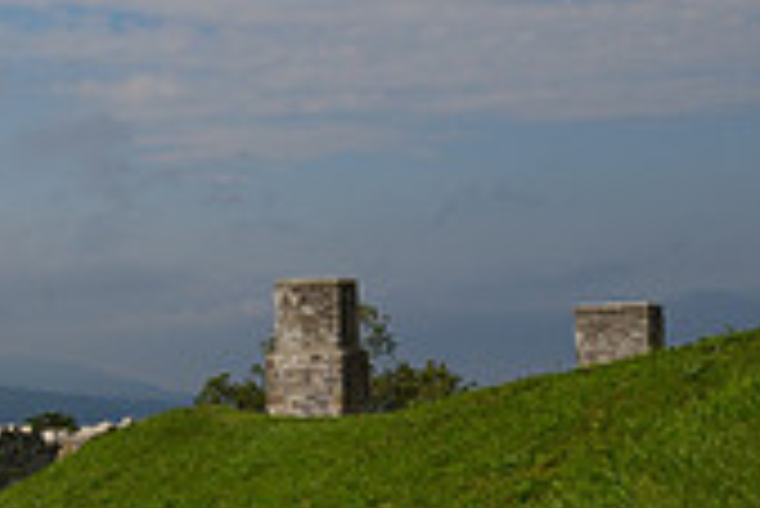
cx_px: -319
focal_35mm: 110
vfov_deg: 12.5
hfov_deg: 17.1
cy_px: 250
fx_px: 2324
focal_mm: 32
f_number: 11
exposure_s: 1/125
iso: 100
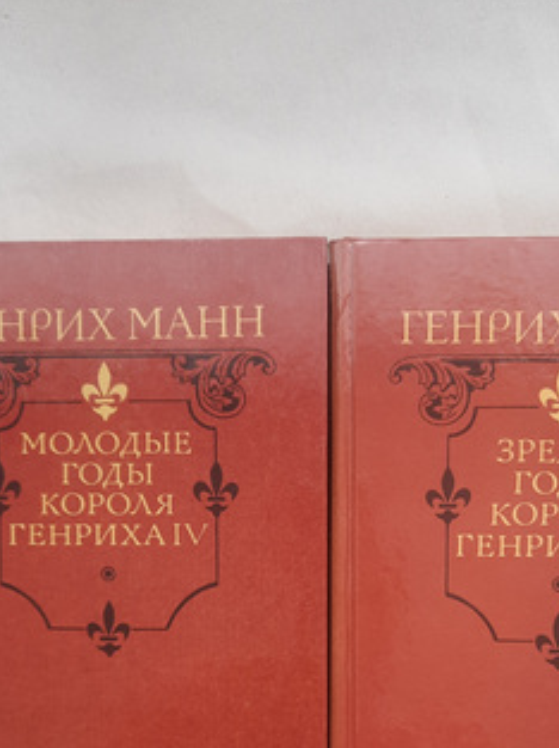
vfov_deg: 45.1
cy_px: 566
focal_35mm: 40
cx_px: 305
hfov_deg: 35.9
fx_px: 863
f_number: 2
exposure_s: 1/50
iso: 64
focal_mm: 4.6
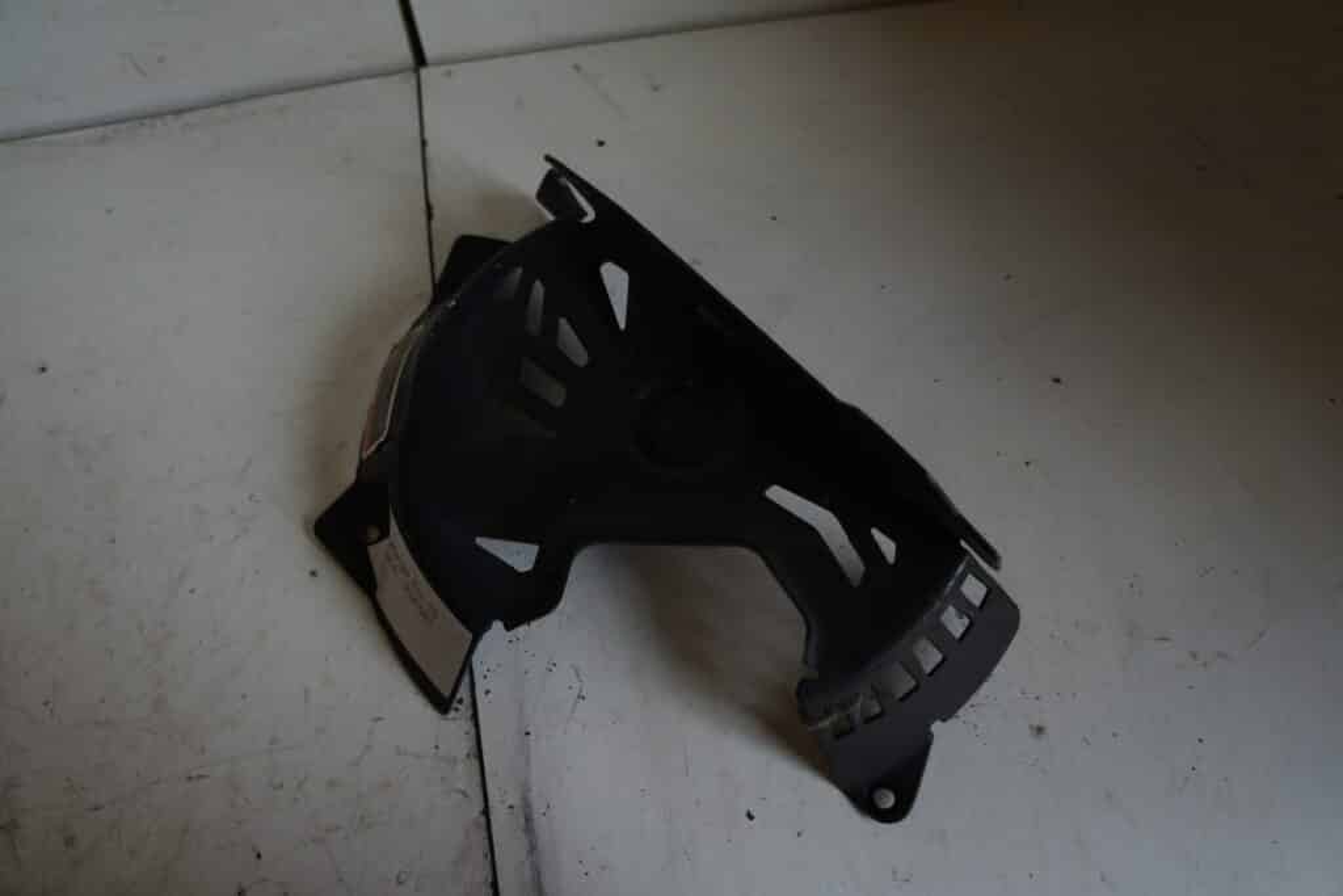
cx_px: 672
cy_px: 448
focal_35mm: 27
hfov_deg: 67.4
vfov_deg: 47.9
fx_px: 1007
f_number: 3.5
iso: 100
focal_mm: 18
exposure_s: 1/100
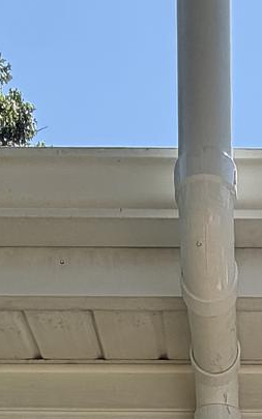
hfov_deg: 17.1
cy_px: 845
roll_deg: +0.6
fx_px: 857
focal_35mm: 75
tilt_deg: -2.0
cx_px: 244
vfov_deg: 18.2
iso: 40
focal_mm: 2.22
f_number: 2.2
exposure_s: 1/770
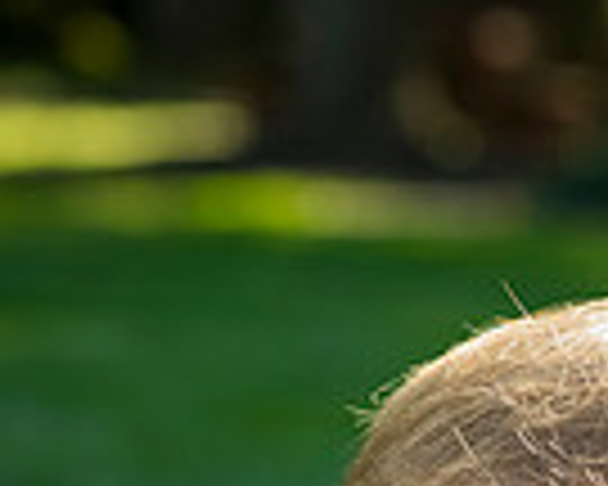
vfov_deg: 4.4
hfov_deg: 5.5
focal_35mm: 351
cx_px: 603
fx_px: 6316
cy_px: 963
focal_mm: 112
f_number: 7.1
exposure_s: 1/400
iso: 800
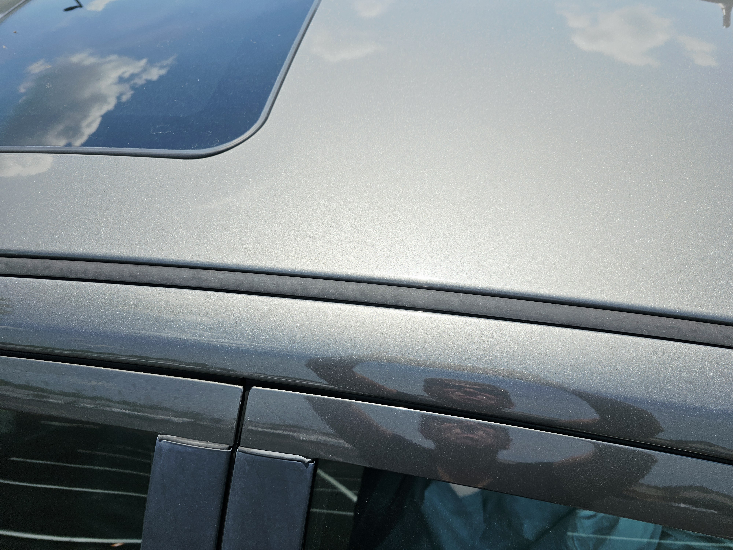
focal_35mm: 23
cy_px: 275
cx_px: 366
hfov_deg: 73.9
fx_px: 487
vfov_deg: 58.9
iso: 10
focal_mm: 6.3
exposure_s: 1/929
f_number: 1.7
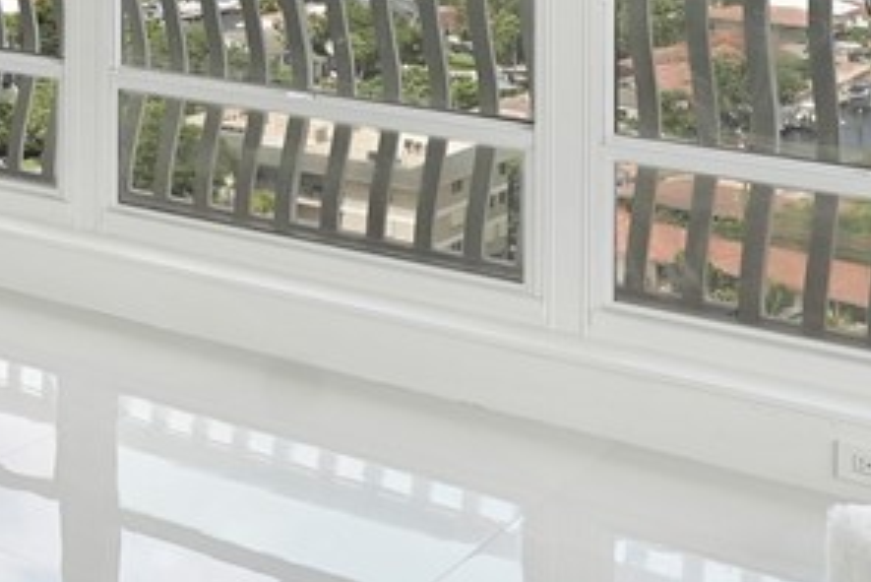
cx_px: -636
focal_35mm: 69
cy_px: -226
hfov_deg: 21.2
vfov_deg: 18.1
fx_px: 1670
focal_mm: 12
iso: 200
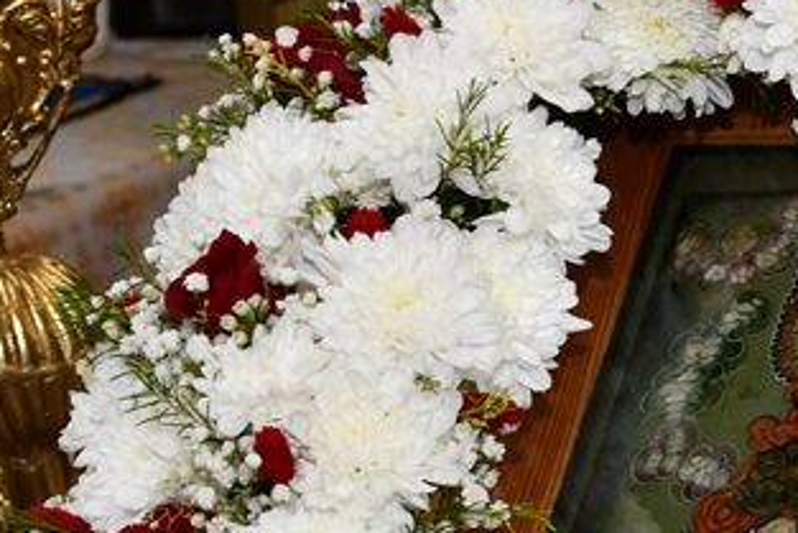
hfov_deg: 15.0
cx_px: 1005
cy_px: 550
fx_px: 2905
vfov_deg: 10.4
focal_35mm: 131
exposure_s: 1/60
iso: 200
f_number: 4
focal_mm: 27
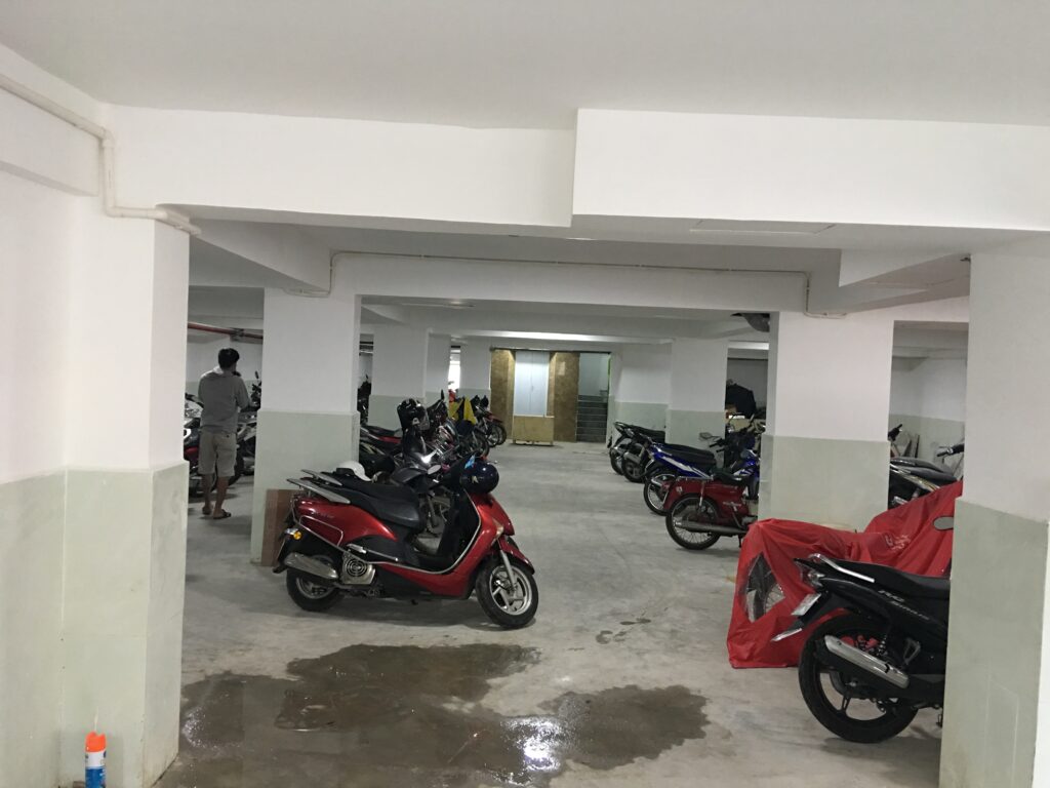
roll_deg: -2.7
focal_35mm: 29
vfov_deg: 48.2
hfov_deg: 61.7
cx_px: 525
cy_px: 394
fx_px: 880
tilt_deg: -1.0
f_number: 2.2
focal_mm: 4.15
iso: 100
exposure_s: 1/8
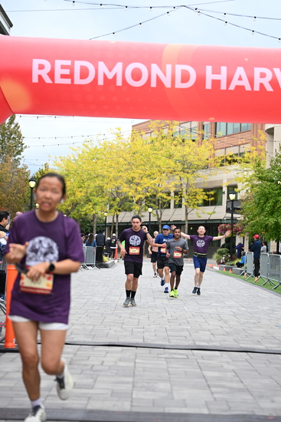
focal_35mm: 72
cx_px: 140
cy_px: 211
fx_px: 842
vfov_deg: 28.1
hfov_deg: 18.9
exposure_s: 1/2000
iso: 640
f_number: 2.8
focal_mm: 72
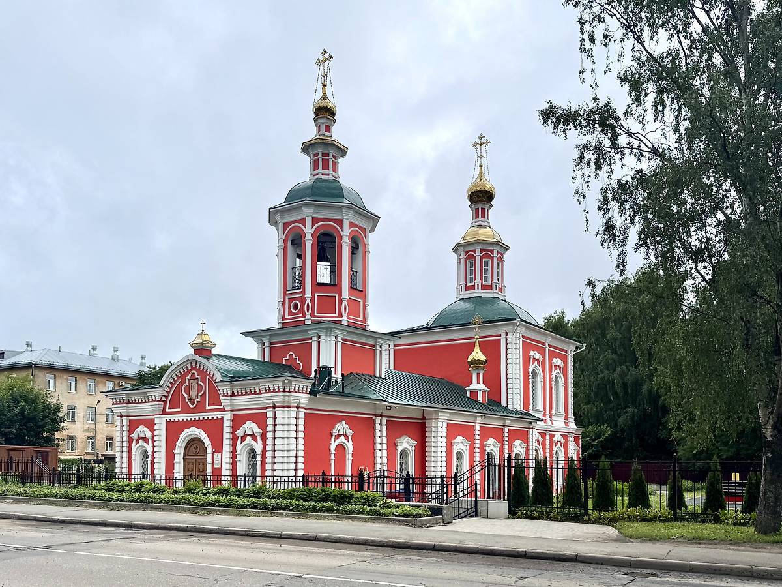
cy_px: 294
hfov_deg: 71.6
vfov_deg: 56.8
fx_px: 542
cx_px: 391
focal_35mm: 24
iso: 80
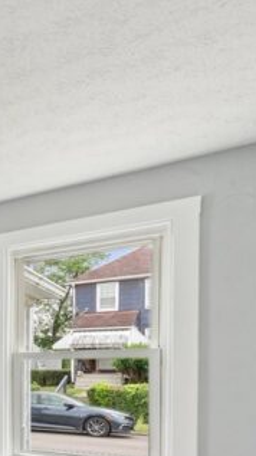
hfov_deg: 21.5
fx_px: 447
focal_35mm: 37
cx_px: -198
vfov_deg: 50.4
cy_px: 373
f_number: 11
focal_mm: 14
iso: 80
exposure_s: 1/10
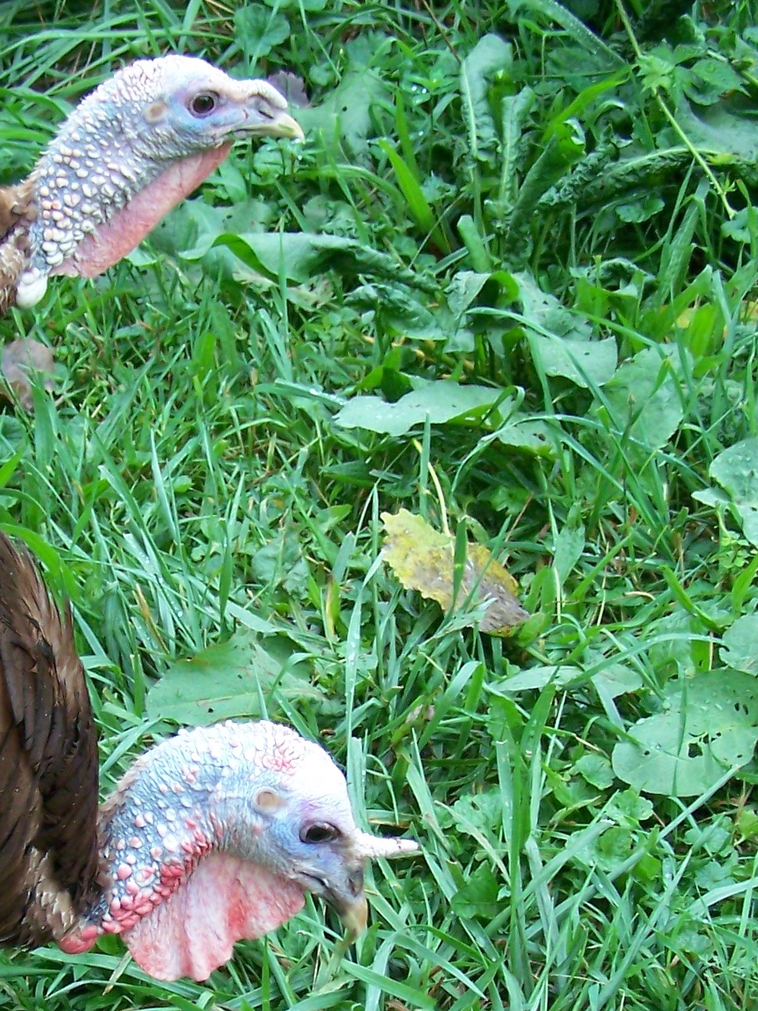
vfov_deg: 21.3
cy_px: 819
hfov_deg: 16.1
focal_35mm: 91
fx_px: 2657
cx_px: 162
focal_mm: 6.3
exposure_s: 1/200
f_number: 2.8
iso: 160
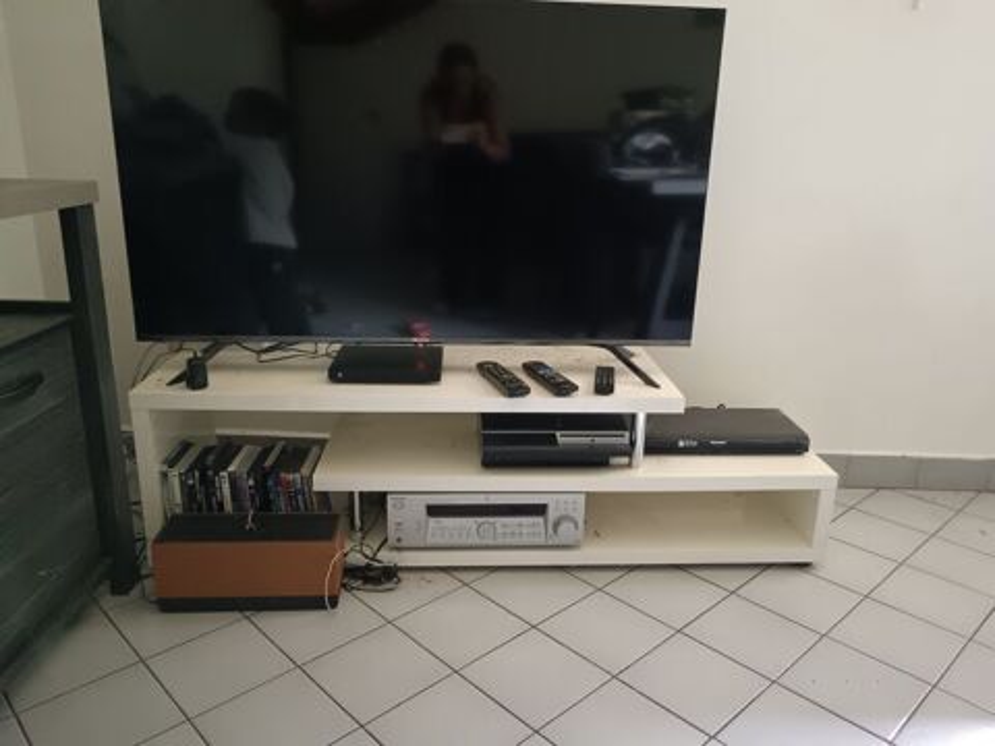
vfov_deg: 51.4
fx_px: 776
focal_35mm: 27
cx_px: 498
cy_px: 373
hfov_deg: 65.3
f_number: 1.9
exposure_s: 1/20
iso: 5626
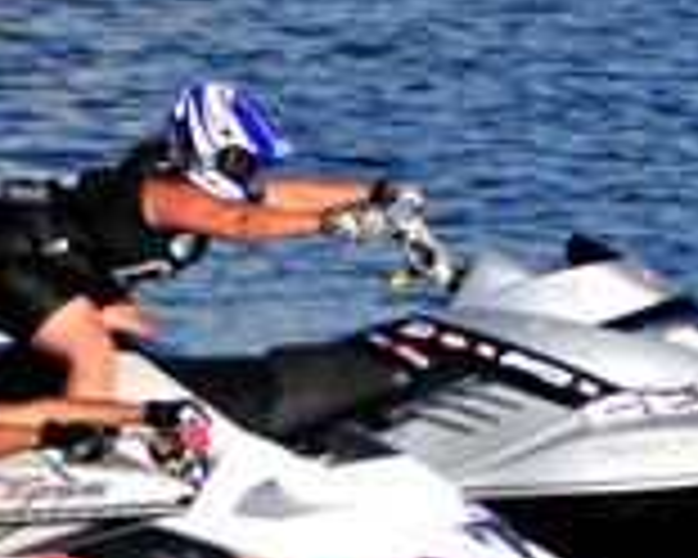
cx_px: -72
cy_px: 513
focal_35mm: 573
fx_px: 11837
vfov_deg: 2.7
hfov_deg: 3.4
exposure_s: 1/2000
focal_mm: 140
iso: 400
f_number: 5.6
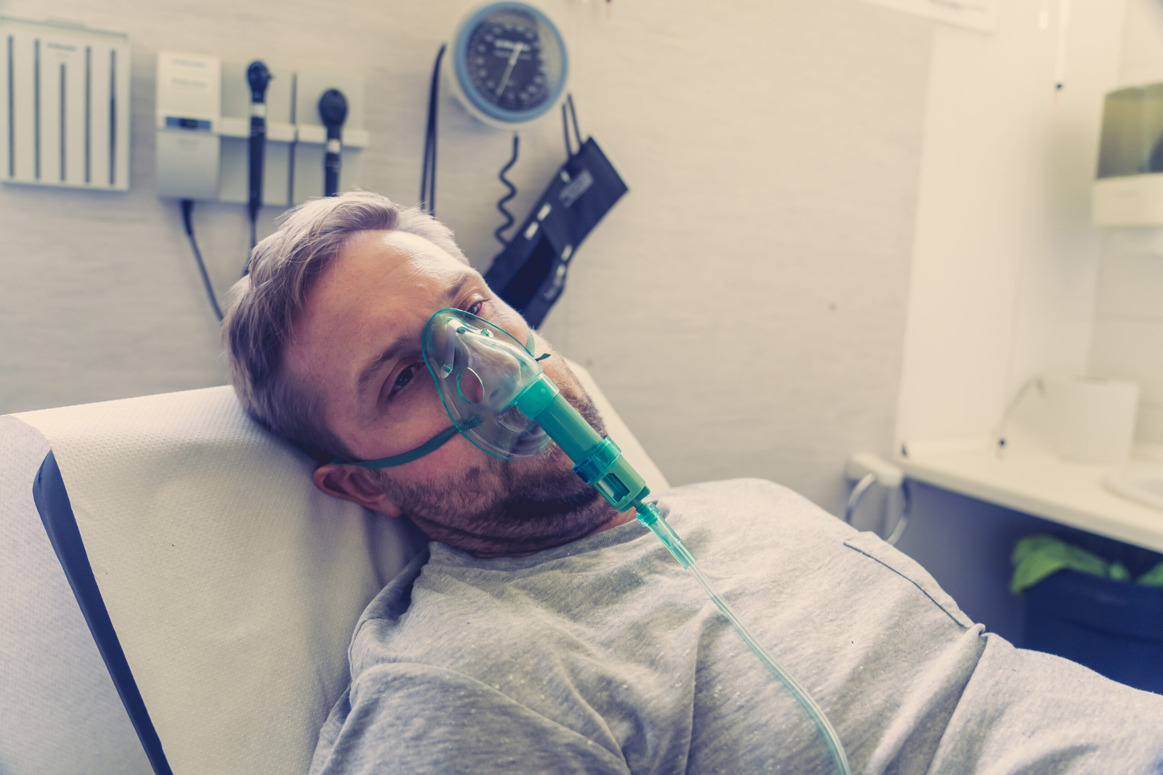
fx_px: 808
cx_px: 582
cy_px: 388
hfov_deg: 71.5
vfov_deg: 51.3
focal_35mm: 25
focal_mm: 25
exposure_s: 1/50
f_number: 4
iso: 1250
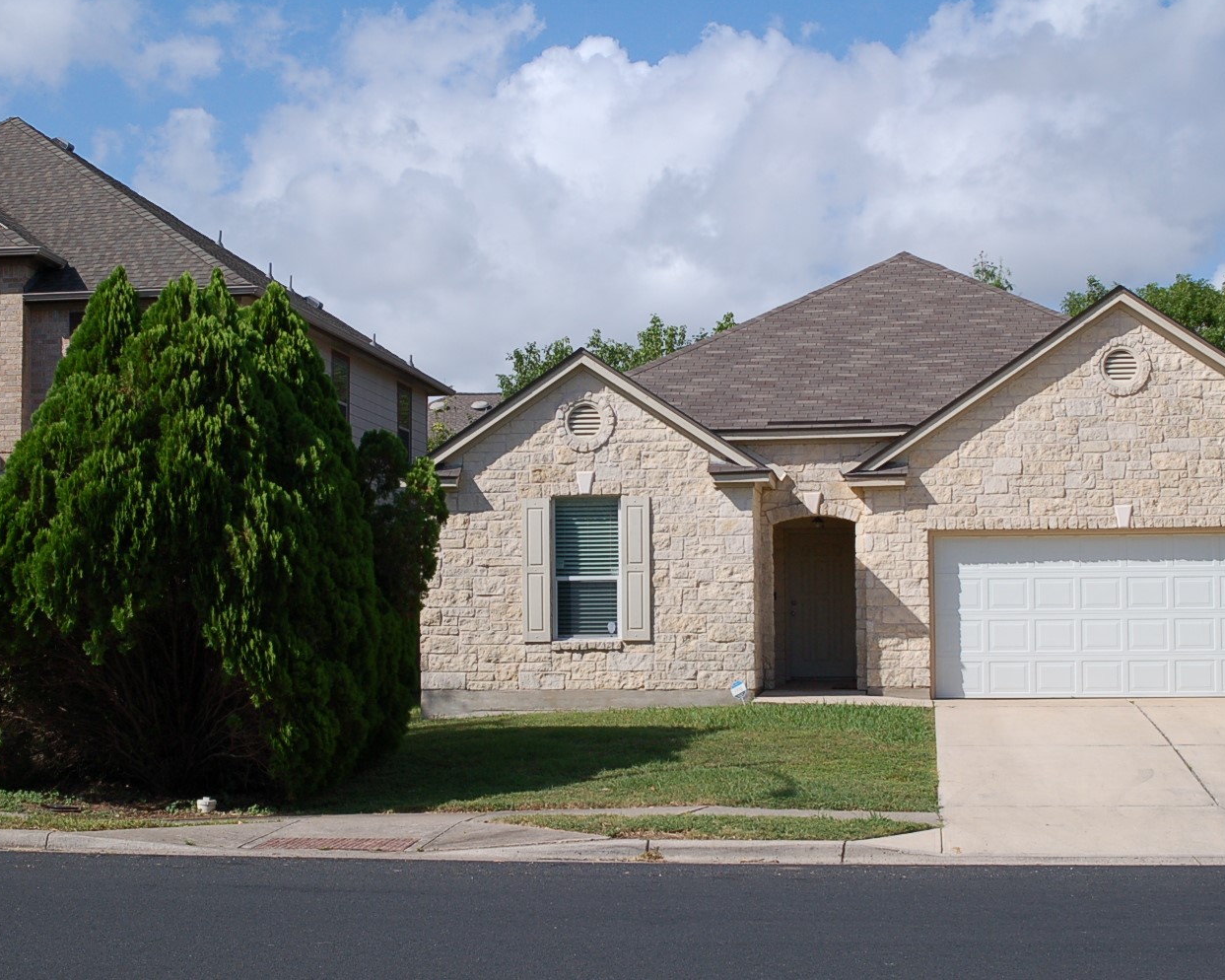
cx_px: 652
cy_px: 488
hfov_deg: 31.7
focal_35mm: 60
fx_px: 2159
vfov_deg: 25.6
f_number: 11
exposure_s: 1/500
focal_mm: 35
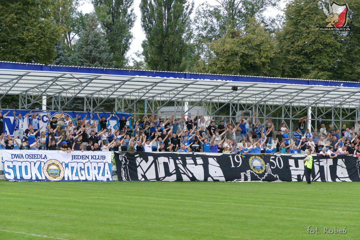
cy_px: 120
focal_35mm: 126
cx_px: 180
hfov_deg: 16.3
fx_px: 1260
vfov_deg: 10.9
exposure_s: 1/250
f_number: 3.9
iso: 1000
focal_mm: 45.89
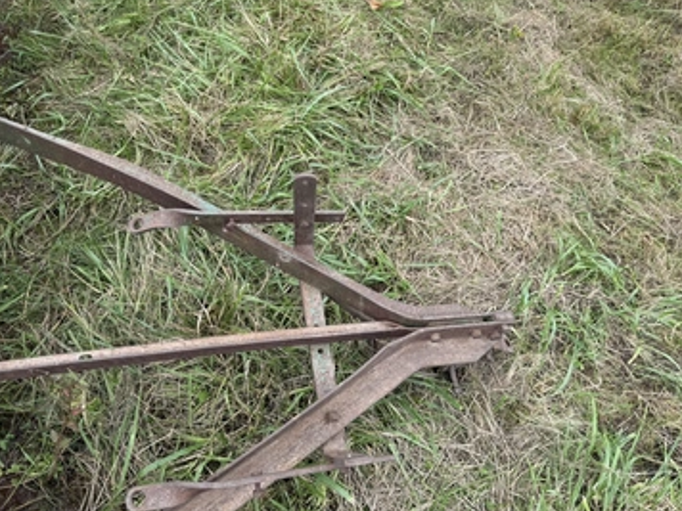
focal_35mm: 27
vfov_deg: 51.3
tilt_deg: -54.6
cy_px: 274
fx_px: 532
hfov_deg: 65.3
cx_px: 345
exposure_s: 1/920
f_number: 1.78
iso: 80
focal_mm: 6.76
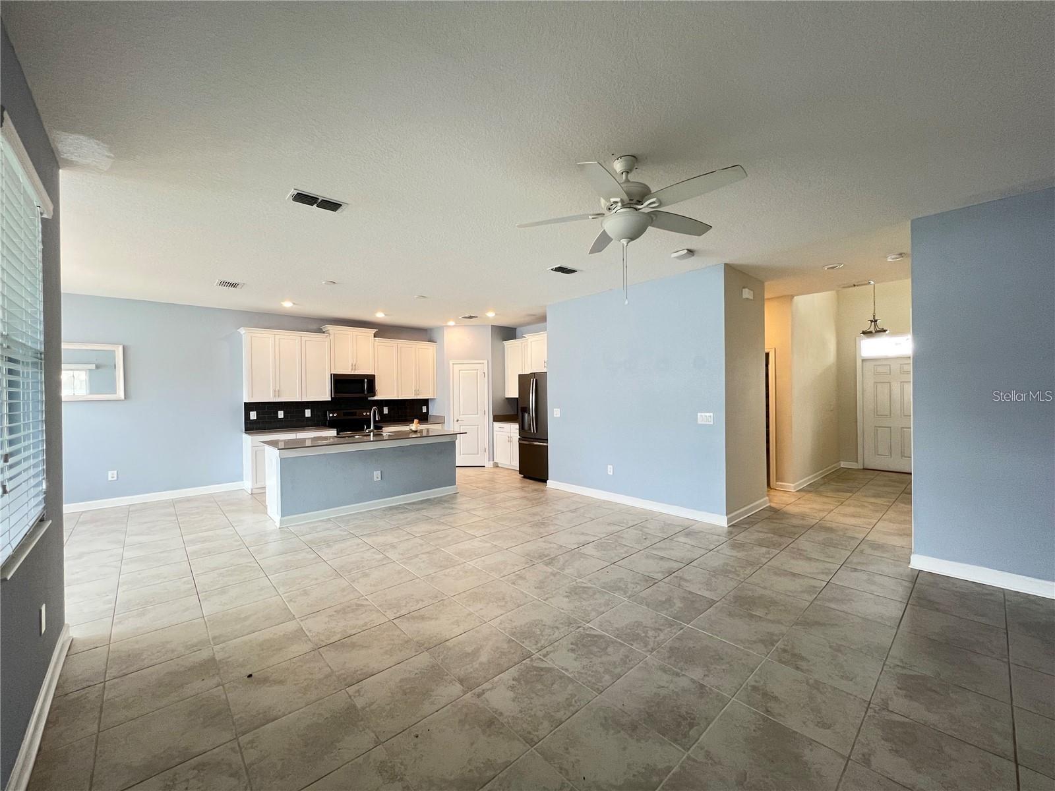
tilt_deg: -0.3
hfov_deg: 106.2
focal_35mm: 13
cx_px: 528
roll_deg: +1.1
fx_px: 396
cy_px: 396
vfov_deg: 89.9
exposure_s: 1/60
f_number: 1.8
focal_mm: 1.57
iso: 160
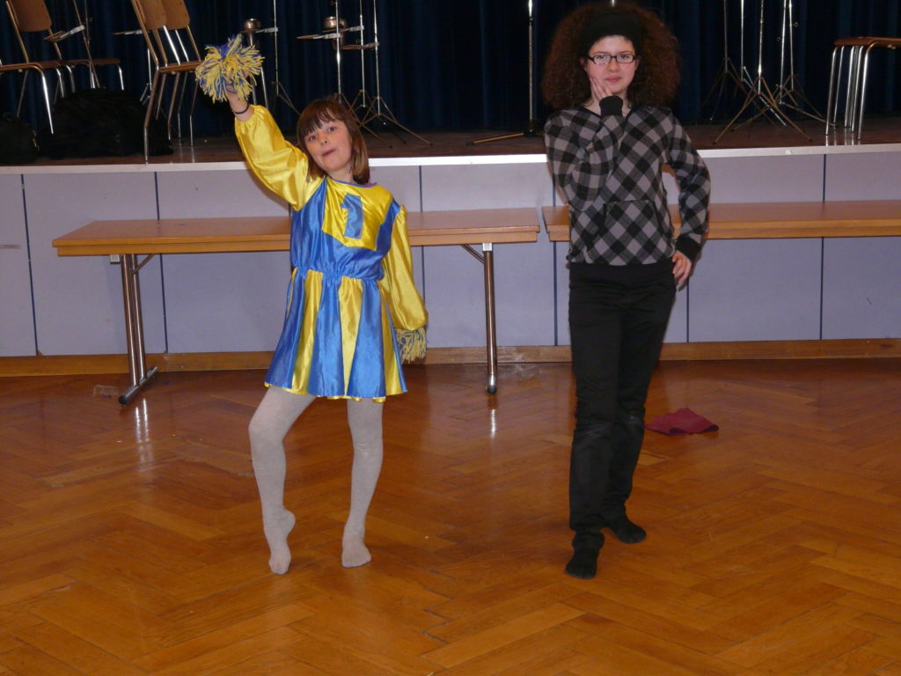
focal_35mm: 58
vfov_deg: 25.2
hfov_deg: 33.2
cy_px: 338
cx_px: 450
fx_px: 1510
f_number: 3.2
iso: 250
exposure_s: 1/40
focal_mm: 9.5
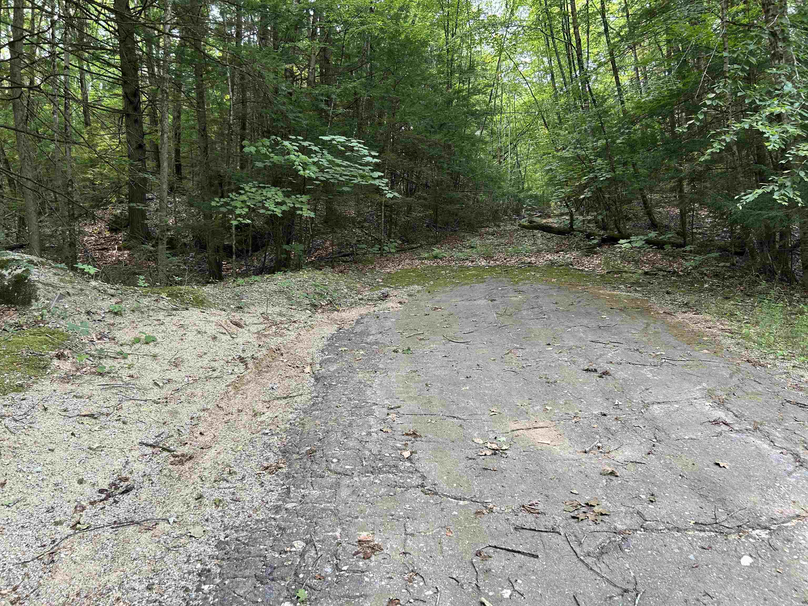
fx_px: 607
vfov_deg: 53.1
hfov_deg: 67.3
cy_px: 303
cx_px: 404
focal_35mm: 26
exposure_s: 1/132
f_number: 1.5
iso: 40
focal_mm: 5.7
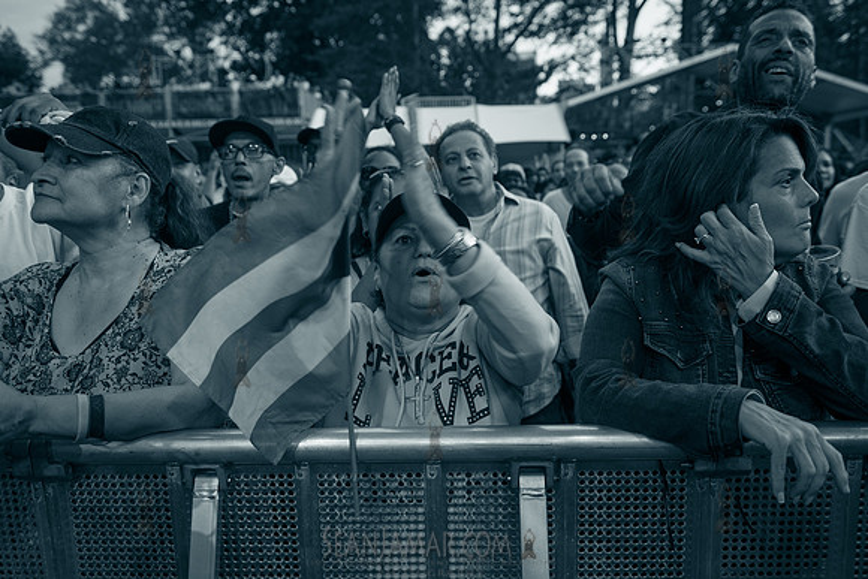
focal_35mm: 31
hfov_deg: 60.3
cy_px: 290
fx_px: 748
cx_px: 434
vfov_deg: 42.3
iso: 640
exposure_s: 1/400
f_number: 4
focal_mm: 31
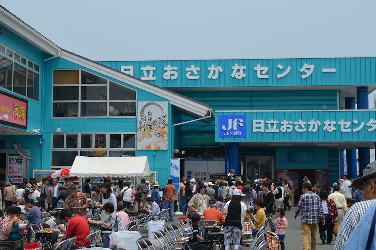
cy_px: 125
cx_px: 188
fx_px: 627
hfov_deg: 33.4
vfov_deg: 22.6
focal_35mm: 60
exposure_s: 1/320
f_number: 9
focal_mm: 40
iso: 100
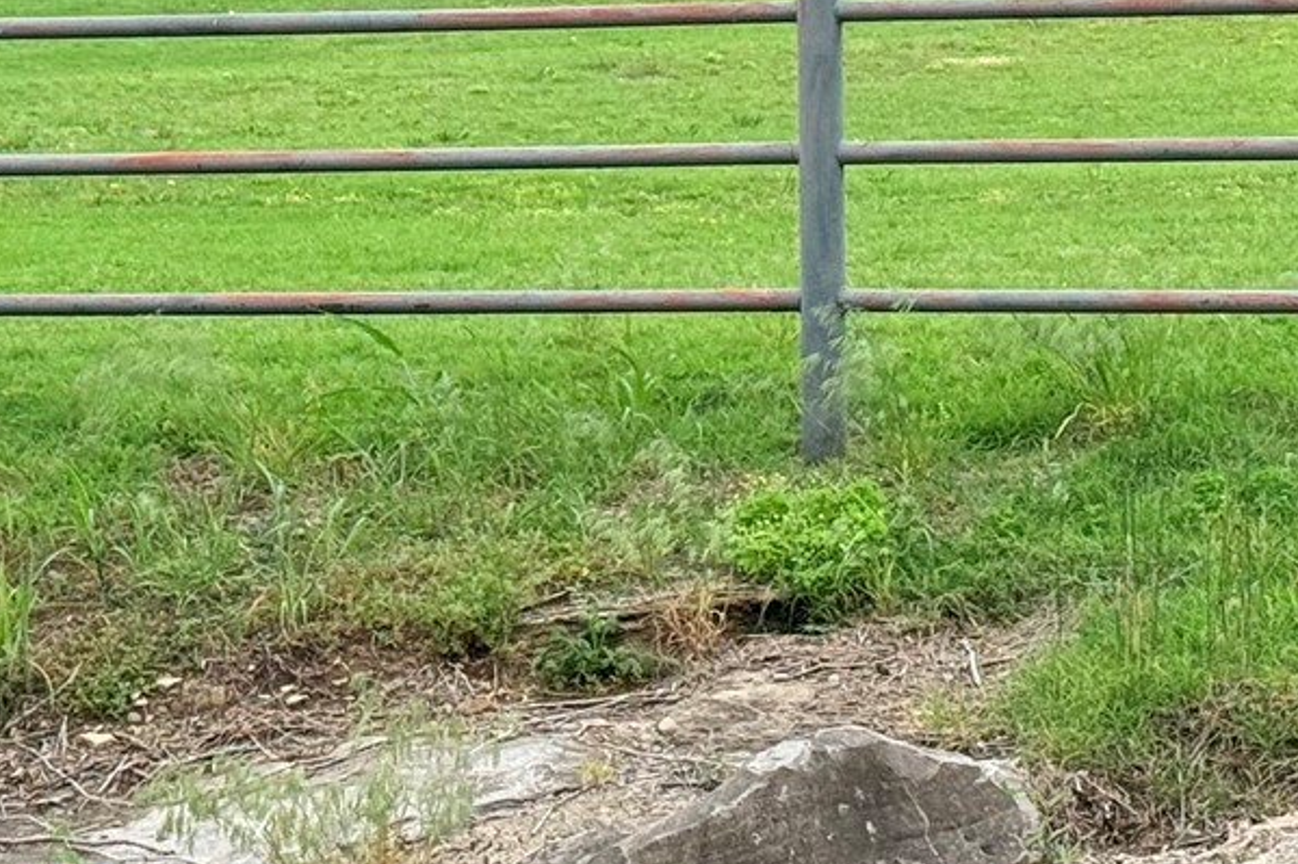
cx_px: 921
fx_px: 5767
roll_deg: +0.3
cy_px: -489
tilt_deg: +3.8
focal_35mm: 160
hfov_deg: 12.8
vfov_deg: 8.4
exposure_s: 1/2208
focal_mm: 6.76
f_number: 1.78
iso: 100
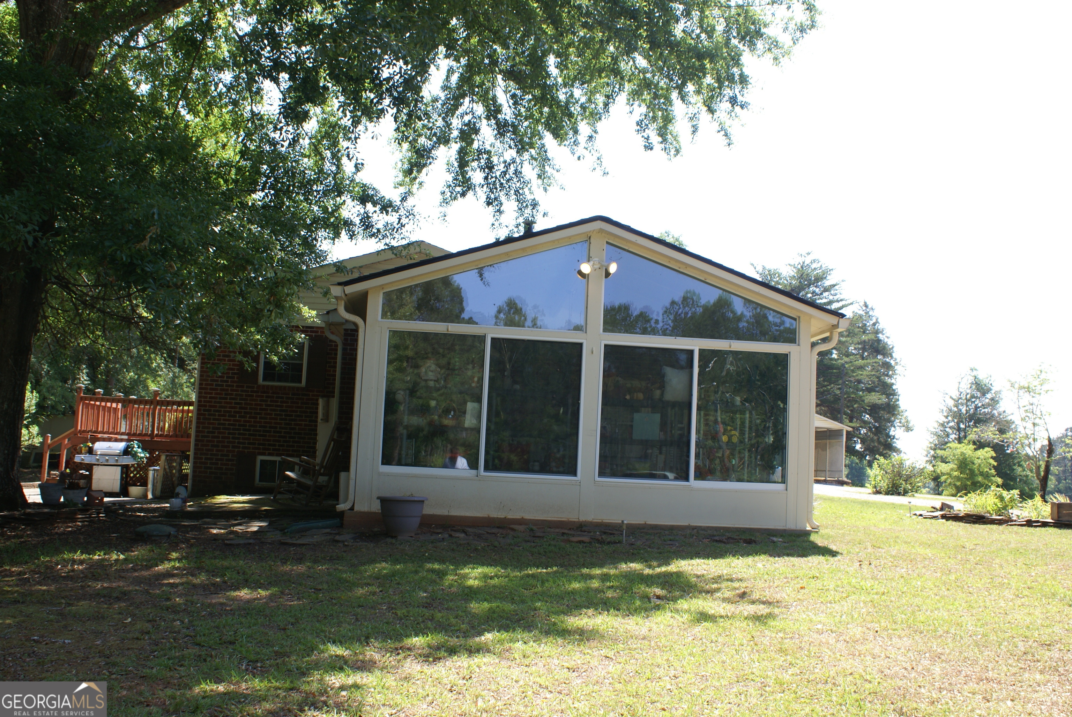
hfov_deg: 61.9
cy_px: 358
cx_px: 536
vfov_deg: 43.7
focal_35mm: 30
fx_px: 894
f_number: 8
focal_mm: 20
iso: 100
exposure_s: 1/60
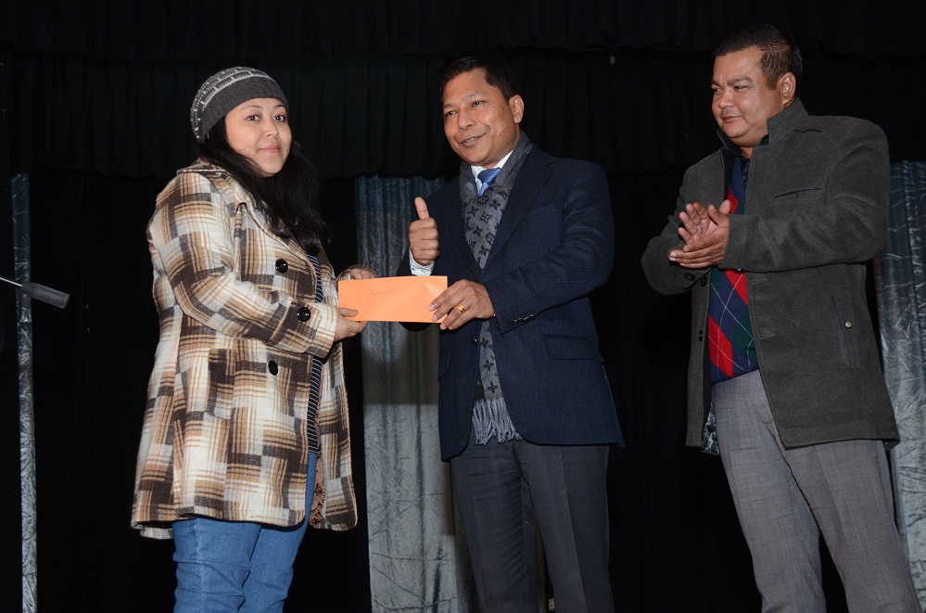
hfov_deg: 33.5
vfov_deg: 22.5
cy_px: 306
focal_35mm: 60
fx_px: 1540
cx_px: 463
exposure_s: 1/50
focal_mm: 40
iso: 1000
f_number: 5
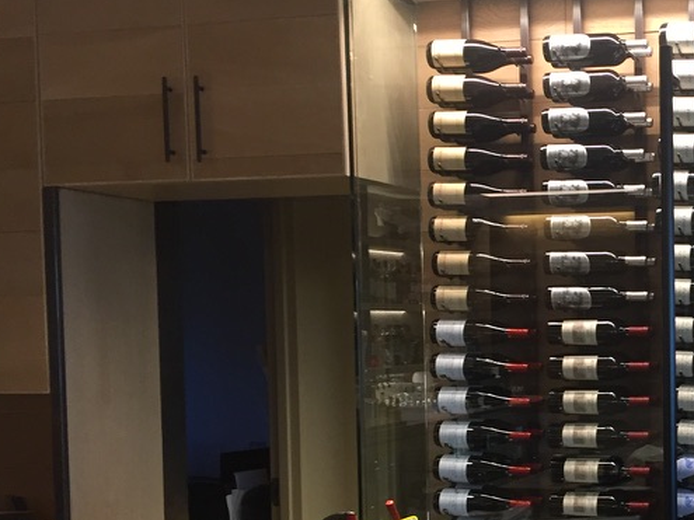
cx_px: 700
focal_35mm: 60
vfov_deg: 24.1
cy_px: 395
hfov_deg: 29.9
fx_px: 1203
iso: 100
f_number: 2.2
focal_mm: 4.15
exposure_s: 1/30
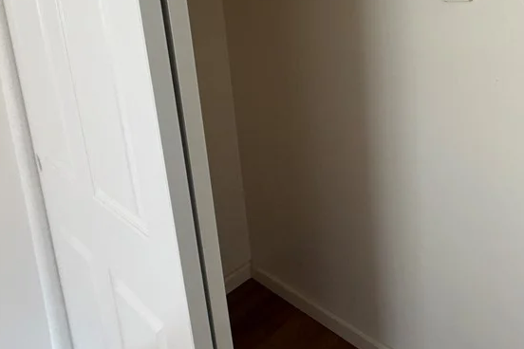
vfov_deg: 43.5
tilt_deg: -7.6
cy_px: 31
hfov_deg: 61.3
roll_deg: +3.9
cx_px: 426
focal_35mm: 27
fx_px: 393
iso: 250
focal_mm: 2.22
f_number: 2.2
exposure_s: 1/120
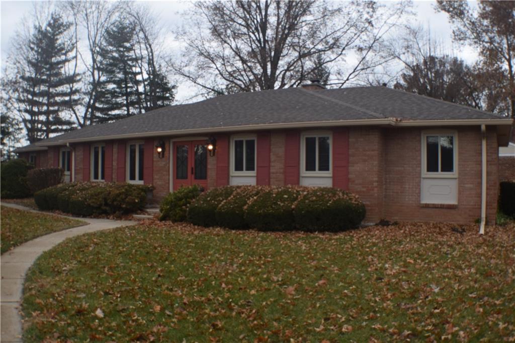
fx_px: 622
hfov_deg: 45.0
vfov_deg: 30.8
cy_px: 172
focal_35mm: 44
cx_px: 258
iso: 800
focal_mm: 29
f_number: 4.5
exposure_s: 1/1000
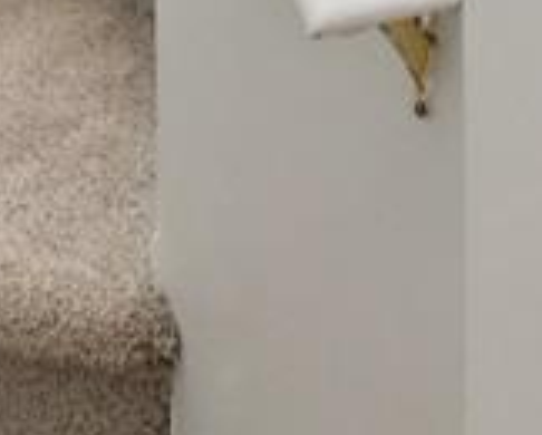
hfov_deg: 20.8
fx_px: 1429
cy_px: -502
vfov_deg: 13.9
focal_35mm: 89
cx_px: 535
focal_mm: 10
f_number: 8
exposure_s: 1/30
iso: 1250
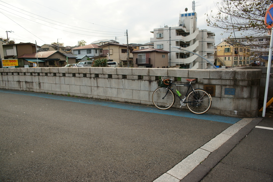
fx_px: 182
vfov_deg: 53.1
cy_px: 91
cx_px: 136
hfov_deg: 73.8
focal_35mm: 24
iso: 200
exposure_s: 1/500
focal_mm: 24
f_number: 5.6
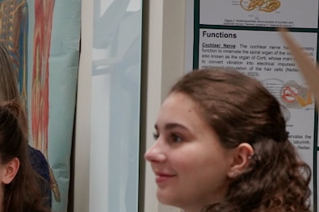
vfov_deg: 6.0
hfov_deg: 8.9
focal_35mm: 227
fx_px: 2011
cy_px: 289
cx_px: -122
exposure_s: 1/160
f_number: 5.6
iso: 2500
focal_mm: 70
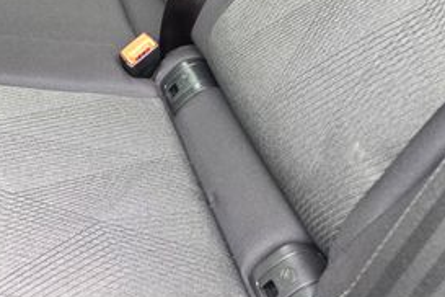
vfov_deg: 22.9
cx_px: 85
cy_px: -21
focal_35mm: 56
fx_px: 692
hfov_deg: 34.5
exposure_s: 1/120
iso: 250
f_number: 1.8
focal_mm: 5.4
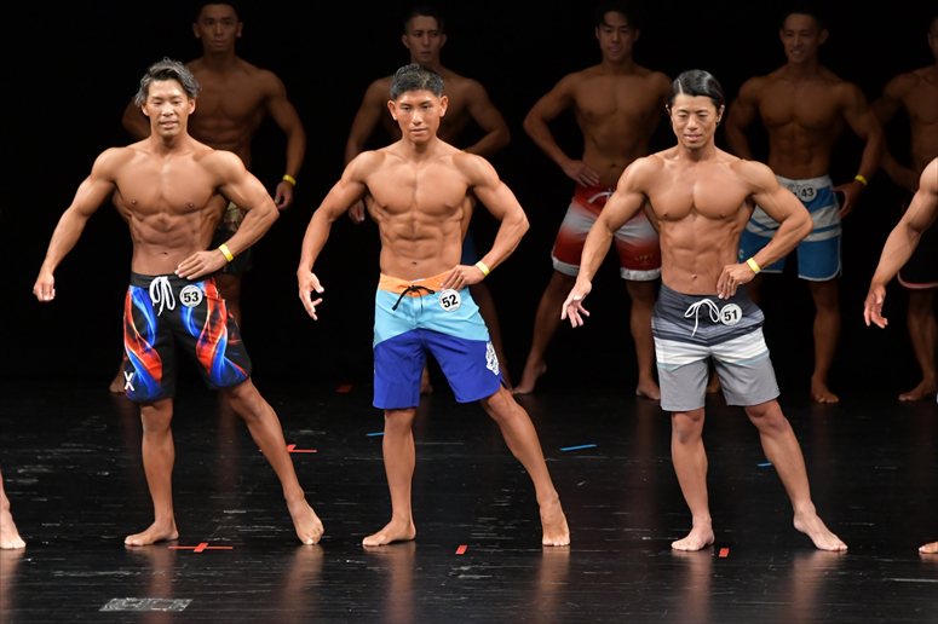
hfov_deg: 7.6
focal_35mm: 270
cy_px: 312
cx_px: 469
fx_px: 7032
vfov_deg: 5.1
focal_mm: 180
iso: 3200
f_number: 5.6
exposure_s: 1/400
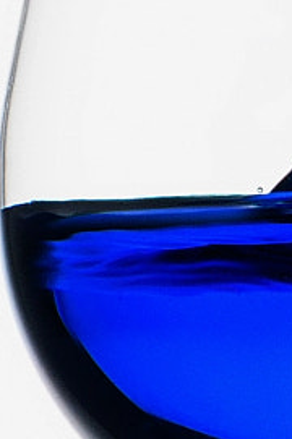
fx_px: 8648
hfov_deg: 1.9
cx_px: 384
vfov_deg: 2.9
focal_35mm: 709
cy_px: 543
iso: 160
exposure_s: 1/160
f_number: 11
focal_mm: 80
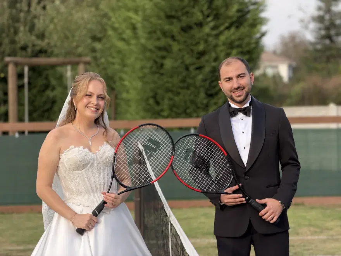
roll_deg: +0.8
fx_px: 985
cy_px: 128
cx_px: 170
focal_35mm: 100
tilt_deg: -1.1
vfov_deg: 14.8
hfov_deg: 19.6
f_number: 2.8
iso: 50
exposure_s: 1/321
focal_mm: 16.89
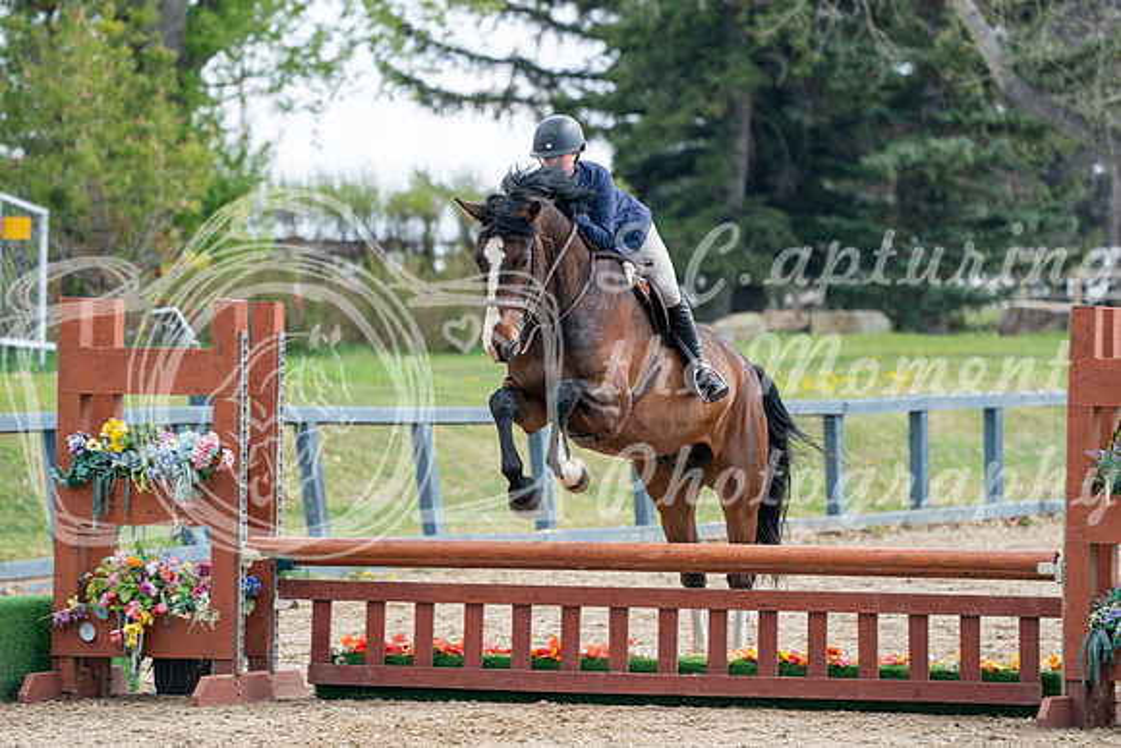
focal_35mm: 288
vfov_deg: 4.8
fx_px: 8970
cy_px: 374
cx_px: 560
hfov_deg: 7.2
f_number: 5.6
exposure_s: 1/320
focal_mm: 288
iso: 200
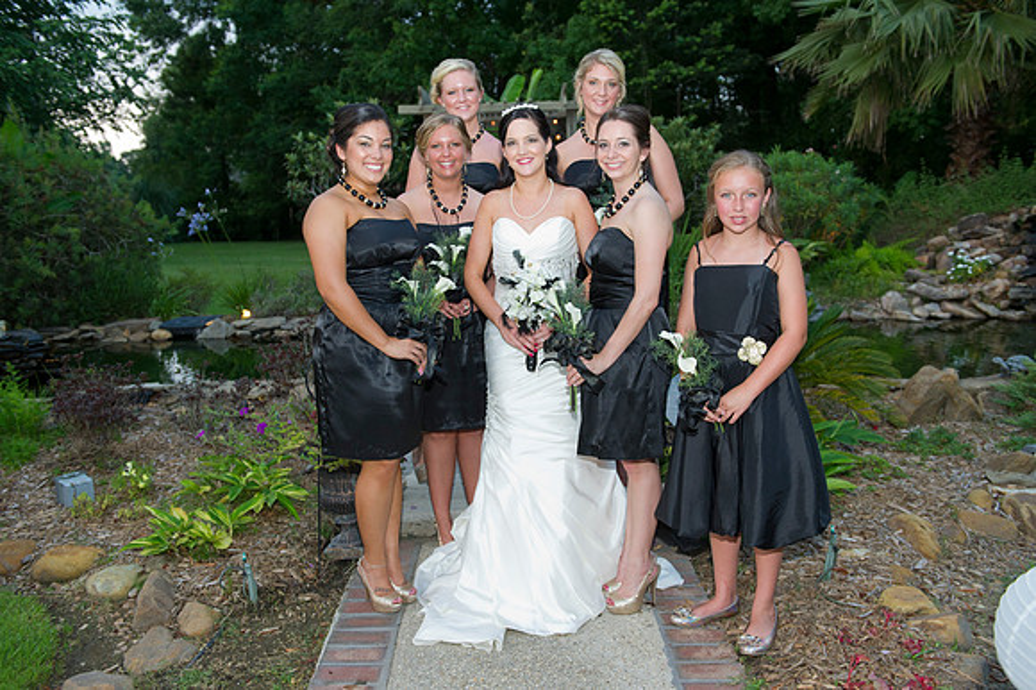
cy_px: 345
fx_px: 920
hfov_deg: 58.7
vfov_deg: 41.1
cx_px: 518
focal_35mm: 32
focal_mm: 32
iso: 1250
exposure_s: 1/100
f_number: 4
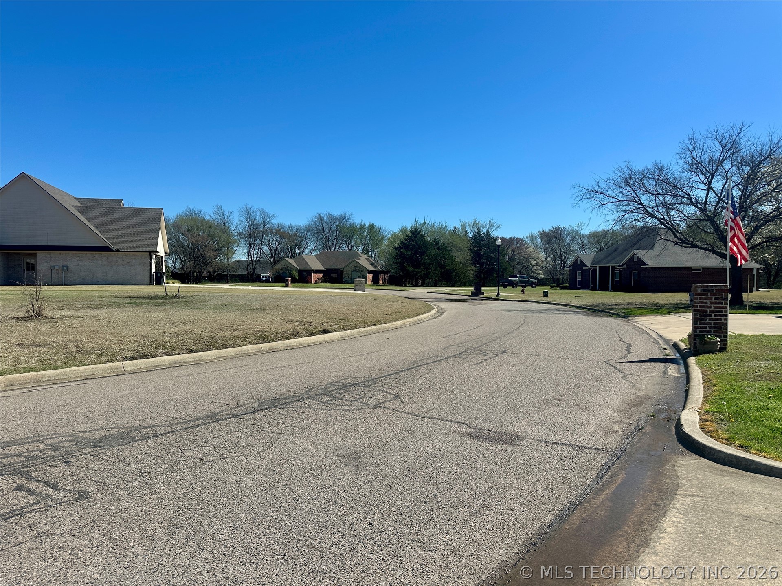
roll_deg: +0.0
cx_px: 391
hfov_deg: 71.6
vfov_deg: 56.8
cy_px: 293
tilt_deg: -1.5
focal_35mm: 24
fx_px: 542
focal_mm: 6.86
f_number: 1.78
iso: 80
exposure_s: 1/6211
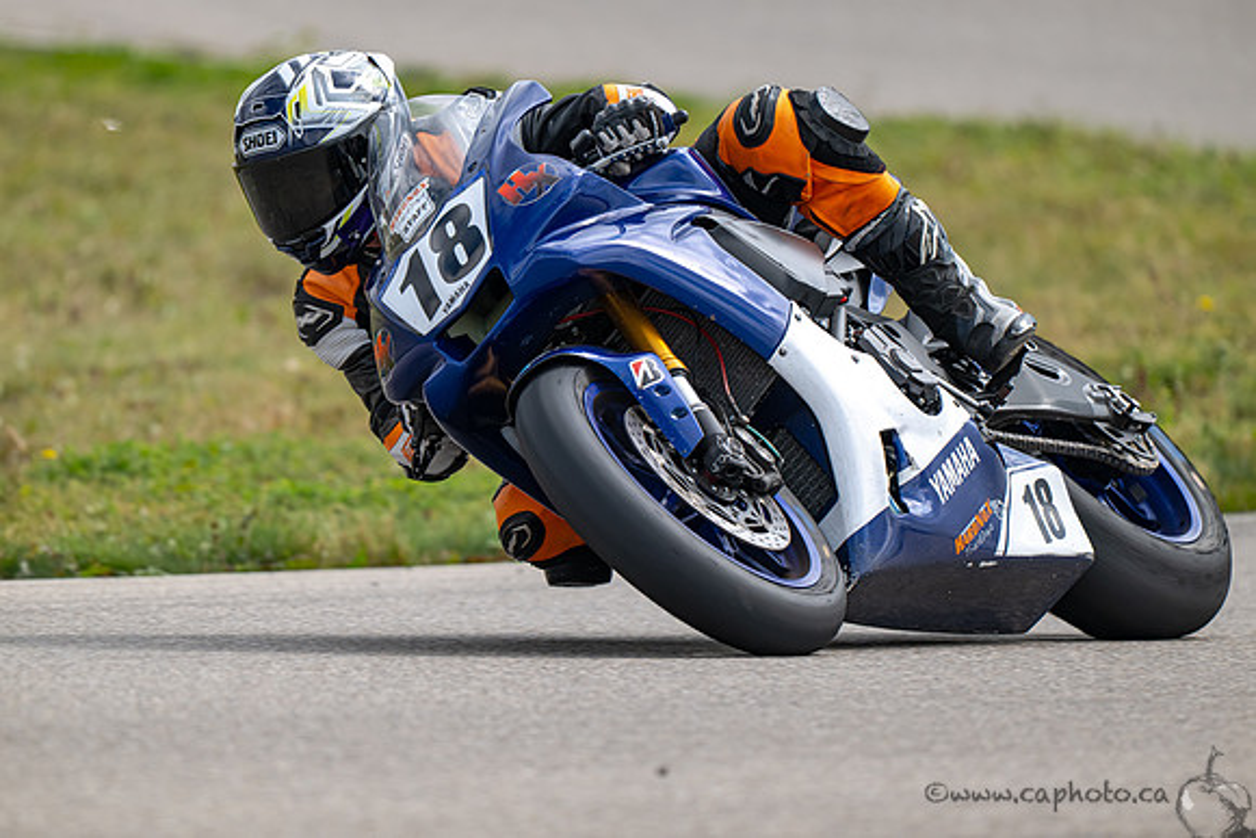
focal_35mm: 600
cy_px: 419
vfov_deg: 2.3
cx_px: 628
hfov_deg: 3.4
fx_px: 20937
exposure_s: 1/1250
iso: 400
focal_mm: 600
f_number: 6.3
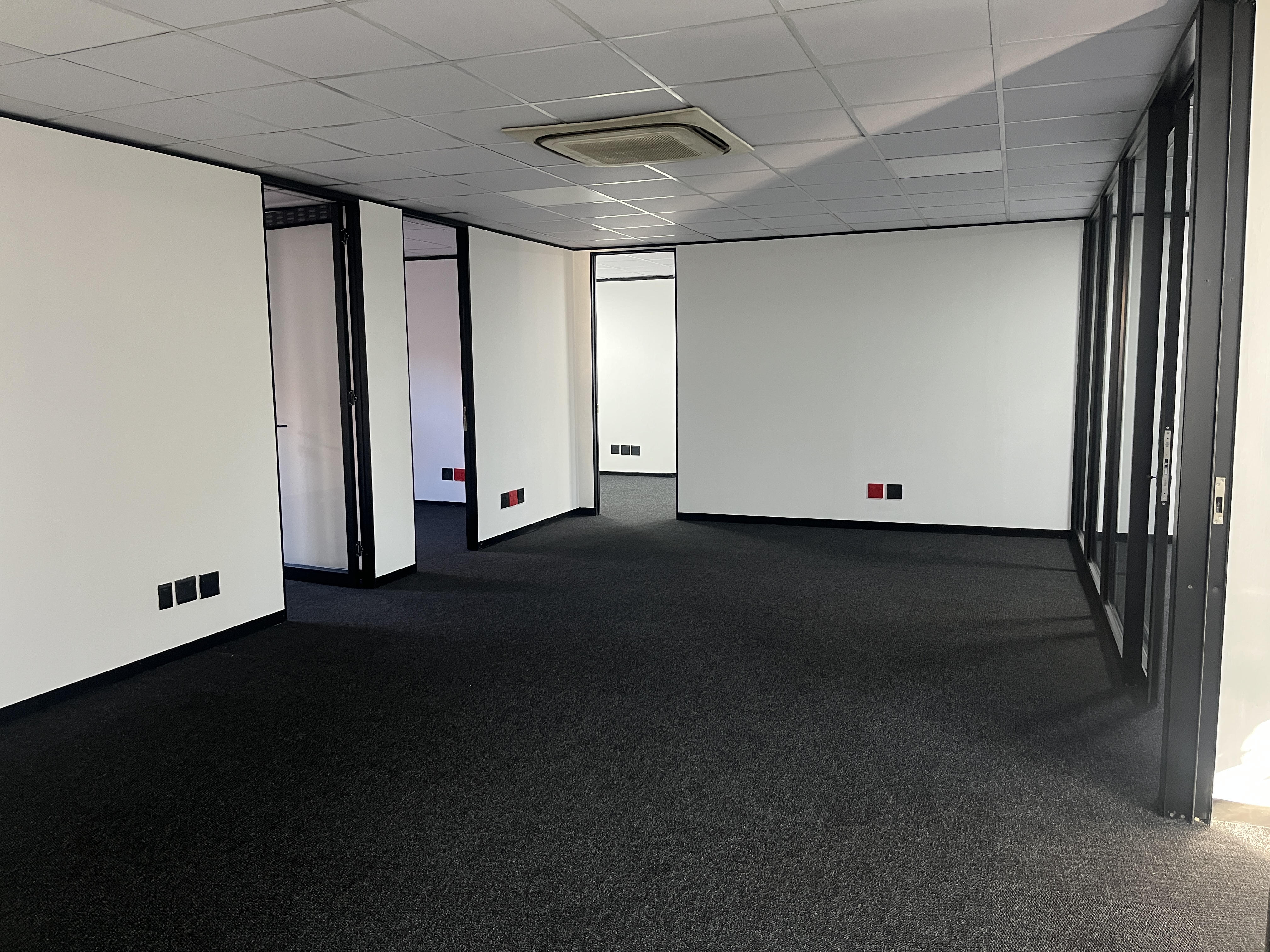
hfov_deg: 67.3
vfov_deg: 53.1
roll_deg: -0.2
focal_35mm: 26
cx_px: 635
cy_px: 476
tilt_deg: -7.0
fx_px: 954
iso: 250
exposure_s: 1/50
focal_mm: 5.1
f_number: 1.6
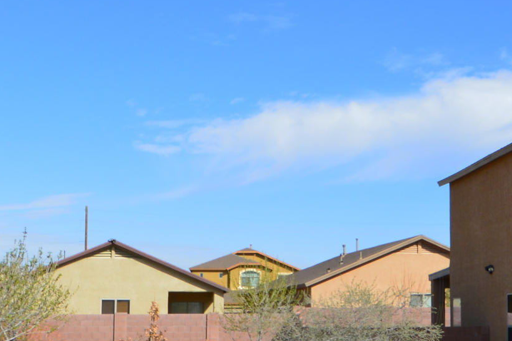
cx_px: 412
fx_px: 1095
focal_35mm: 77
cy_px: 181
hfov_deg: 25.8
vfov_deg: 17.7
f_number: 10
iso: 200
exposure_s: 1/320
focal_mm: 14
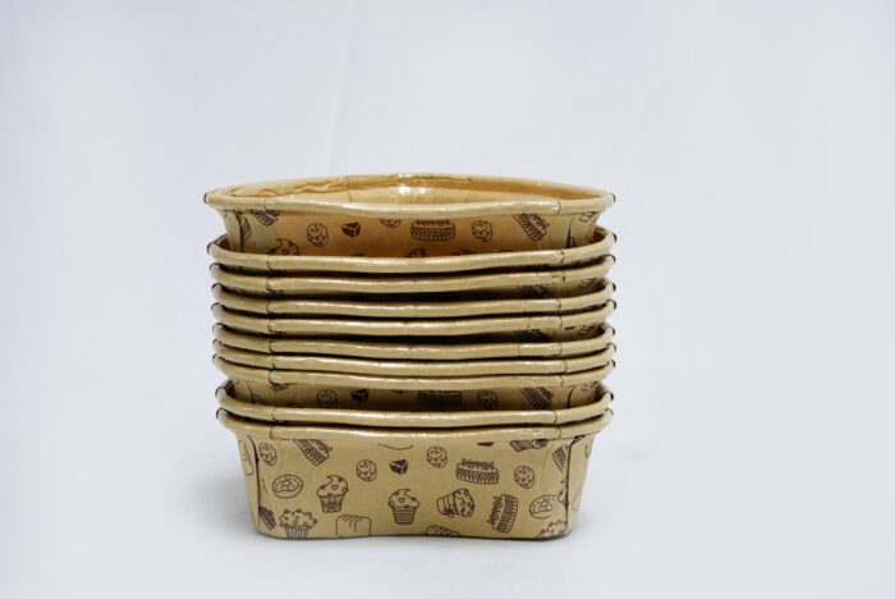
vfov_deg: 22.0
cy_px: 300
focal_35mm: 62
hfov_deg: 32.4
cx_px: 448
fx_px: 1543
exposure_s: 1/160
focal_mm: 62
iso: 6400
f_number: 16
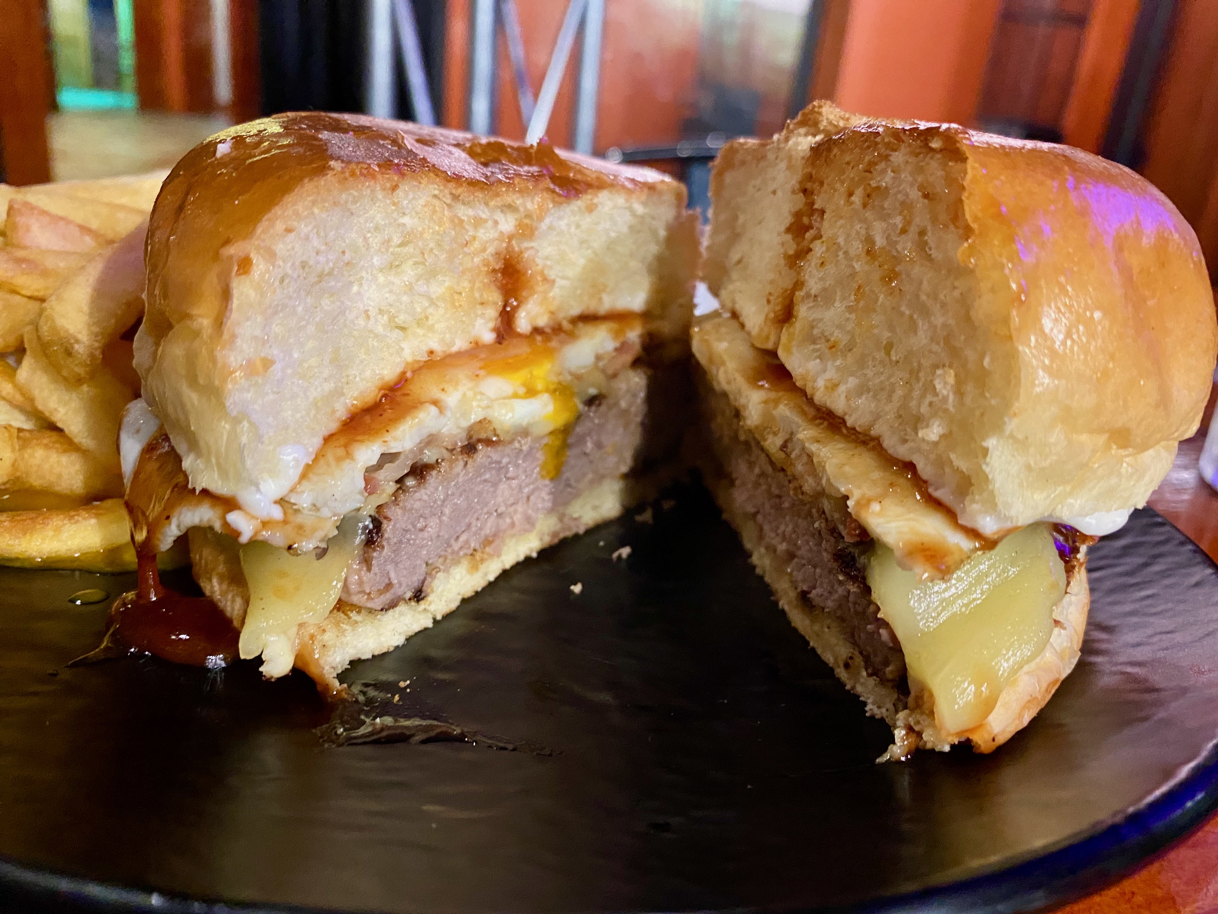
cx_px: 609
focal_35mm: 25
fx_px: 880
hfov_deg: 69.4
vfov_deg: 54.9
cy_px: 457
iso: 500
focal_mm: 4.25
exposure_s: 1/30
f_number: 1.8
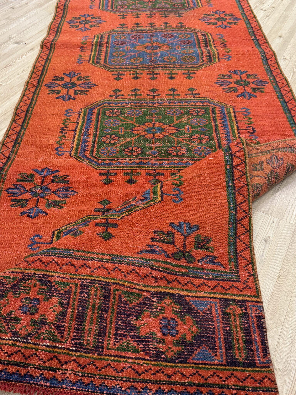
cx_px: 126
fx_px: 342
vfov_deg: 60.0
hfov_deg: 46.7
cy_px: 195
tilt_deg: -48.5
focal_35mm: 30
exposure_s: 1/50
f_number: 1.78
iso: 320
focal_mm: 6.76
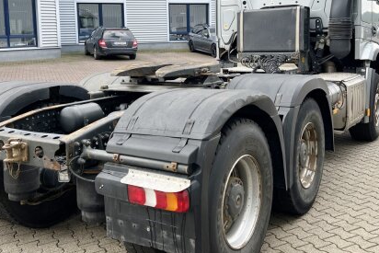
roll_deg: +1.7
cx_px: 187
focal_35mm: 42
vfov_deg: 31.5
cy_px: 73
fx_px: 442
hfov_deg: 46.4
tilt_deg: -4.6
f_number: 1.5
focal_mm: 5.7
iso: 50
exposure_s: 1/743
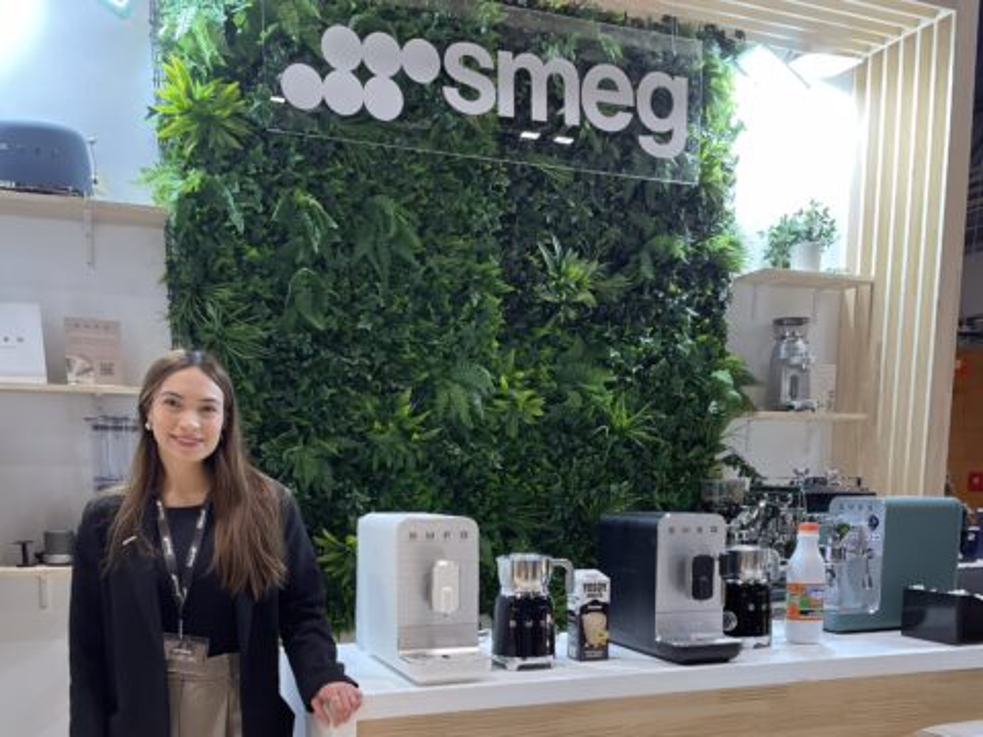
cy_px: 368
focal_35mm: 26
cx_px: 492
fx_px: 738
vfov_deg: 53.1
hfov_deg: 67.3
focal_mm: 4.2
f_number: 1.6
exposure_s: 1/100
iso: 100
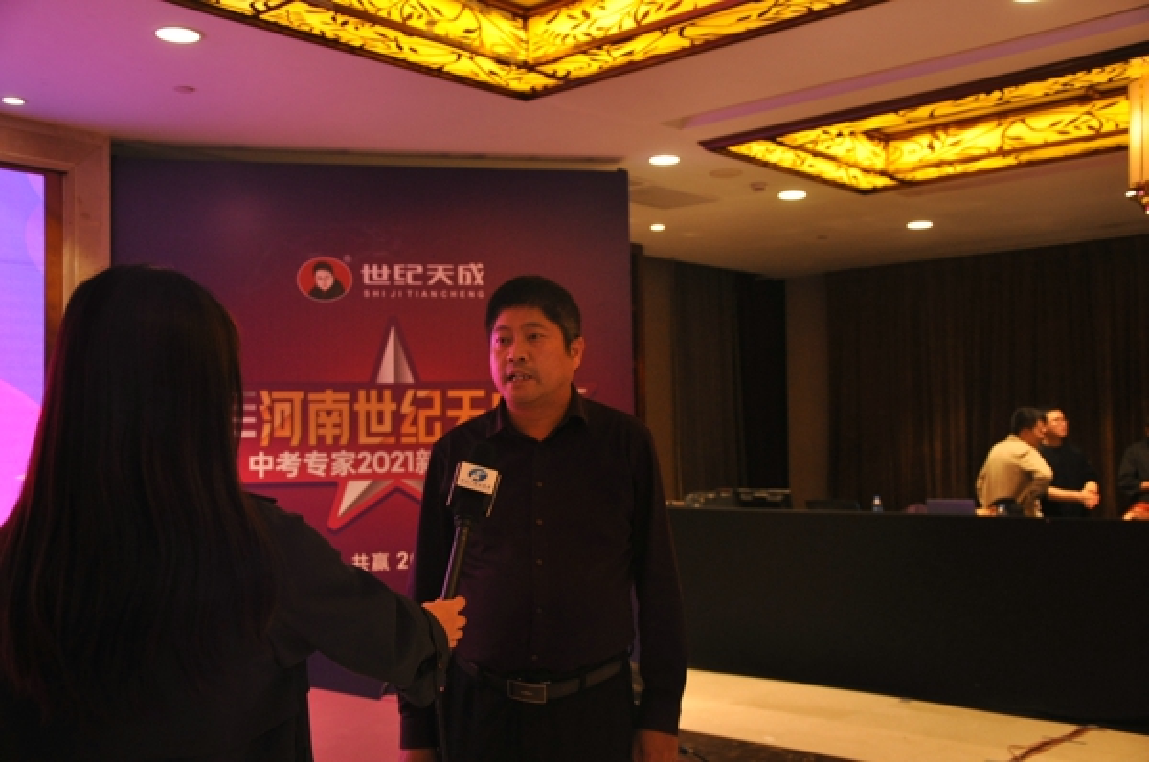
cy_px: 381
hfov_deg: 46.5
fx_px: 1338
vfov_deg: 31.8
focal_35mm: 42
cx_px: 574
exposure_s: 1/60
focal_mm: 28
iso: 800
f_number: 4
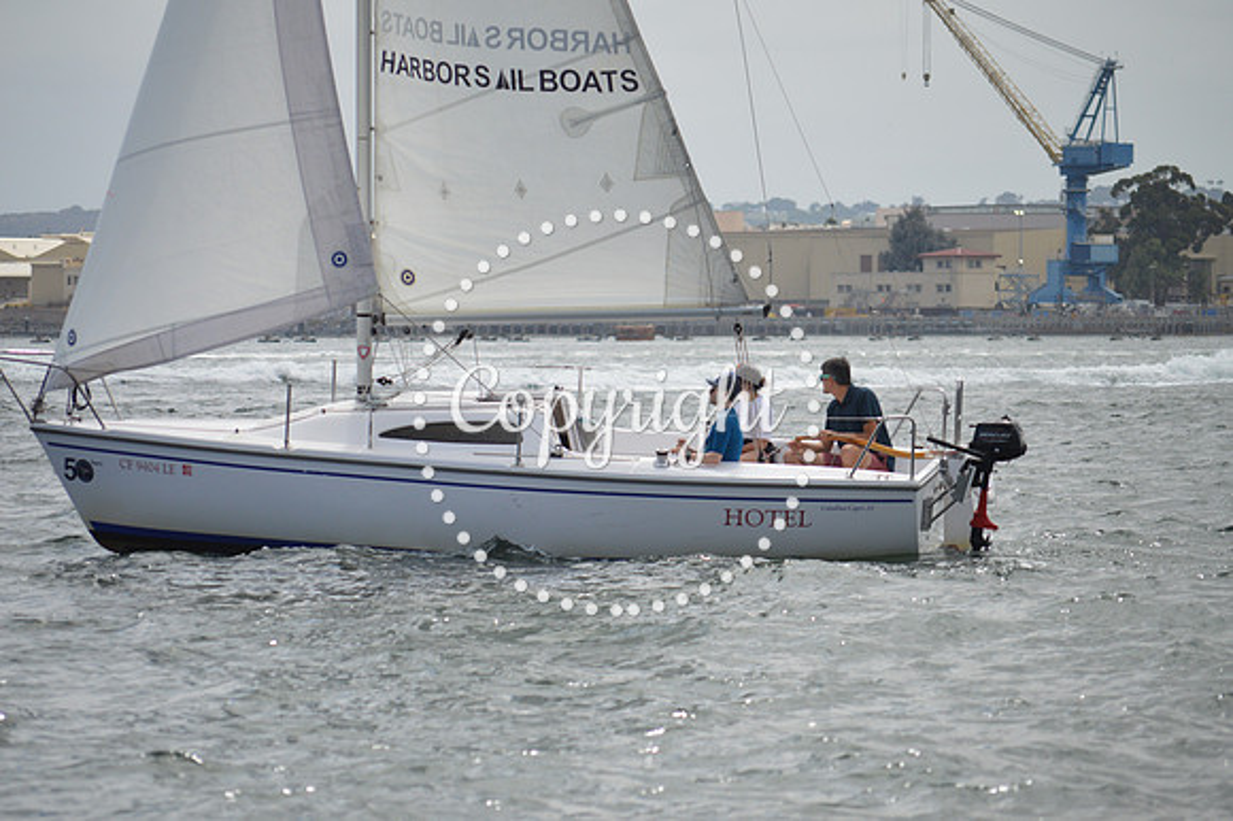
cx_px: 616
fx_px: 7445
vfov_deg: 6.3
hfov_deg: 9.5
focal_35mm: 218
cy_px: 410
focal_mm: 145
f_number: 5.6
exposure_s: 1/2000
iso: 280
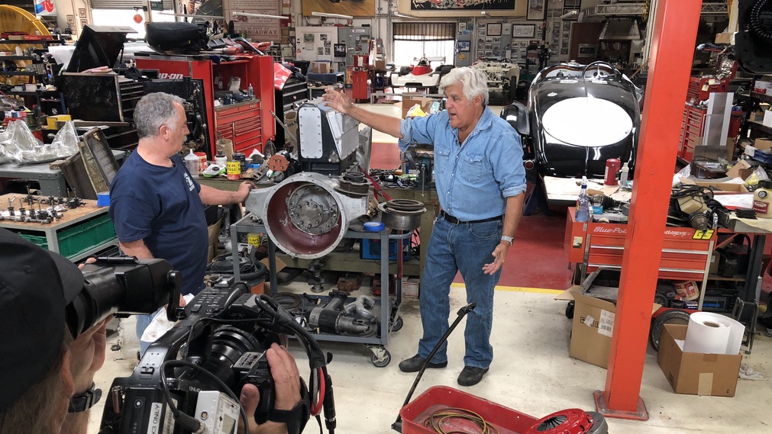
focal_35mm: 32
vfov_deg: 36.5
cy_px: 262
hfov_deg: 61.0
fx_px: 655
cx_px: 386
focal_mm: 3.99
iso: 32
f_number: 1.8
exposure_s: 1/30
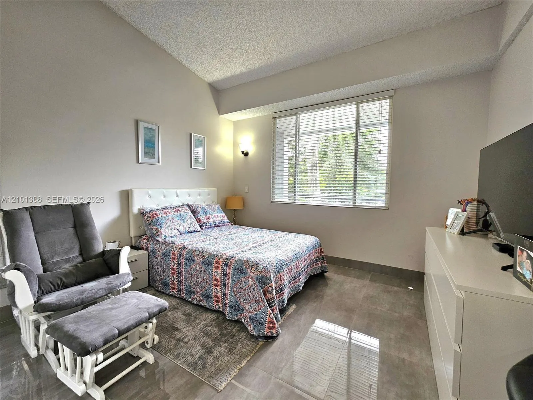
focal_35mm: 13
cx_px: 266
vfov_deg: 89.9
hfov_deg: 106.2
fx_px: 200
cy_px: 200
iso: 100
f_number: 2.2
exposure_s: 1/60.2
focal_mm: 2.2
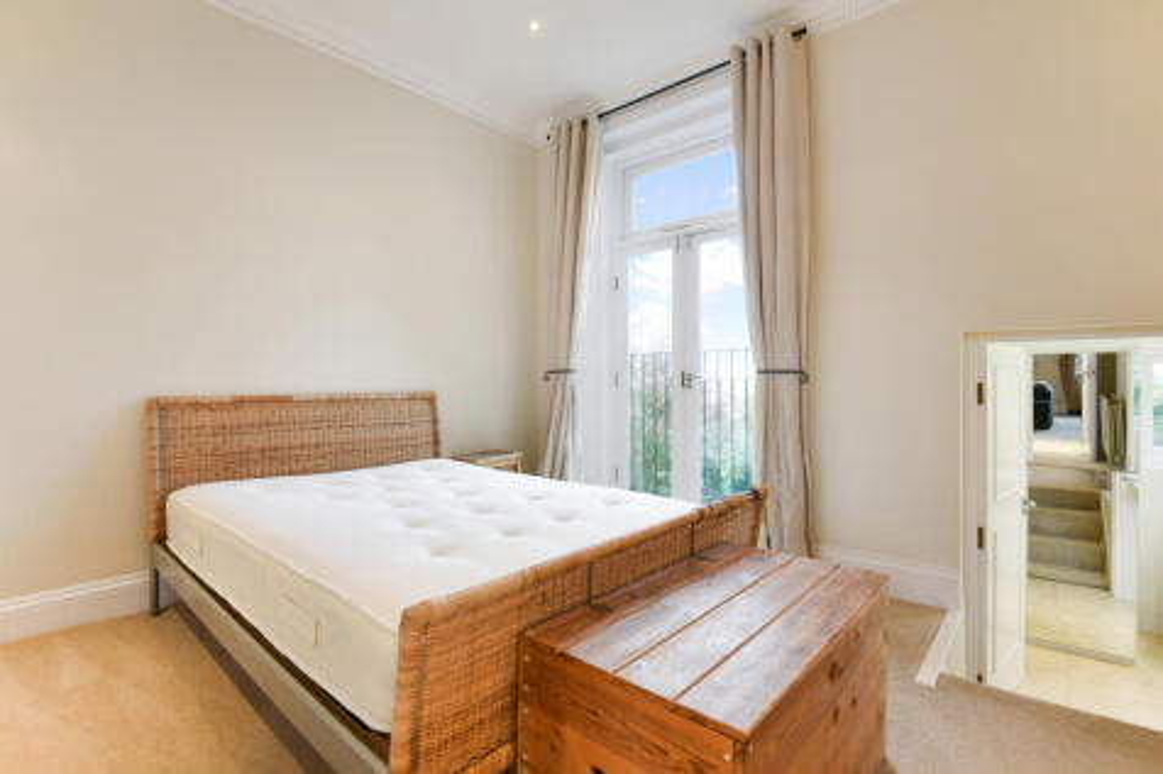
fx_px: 517
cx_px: 582
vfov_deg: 73.7
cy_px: 387
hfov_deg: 96.8
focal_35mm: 16
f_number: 8
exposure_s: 1/3
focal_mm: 16
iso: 320
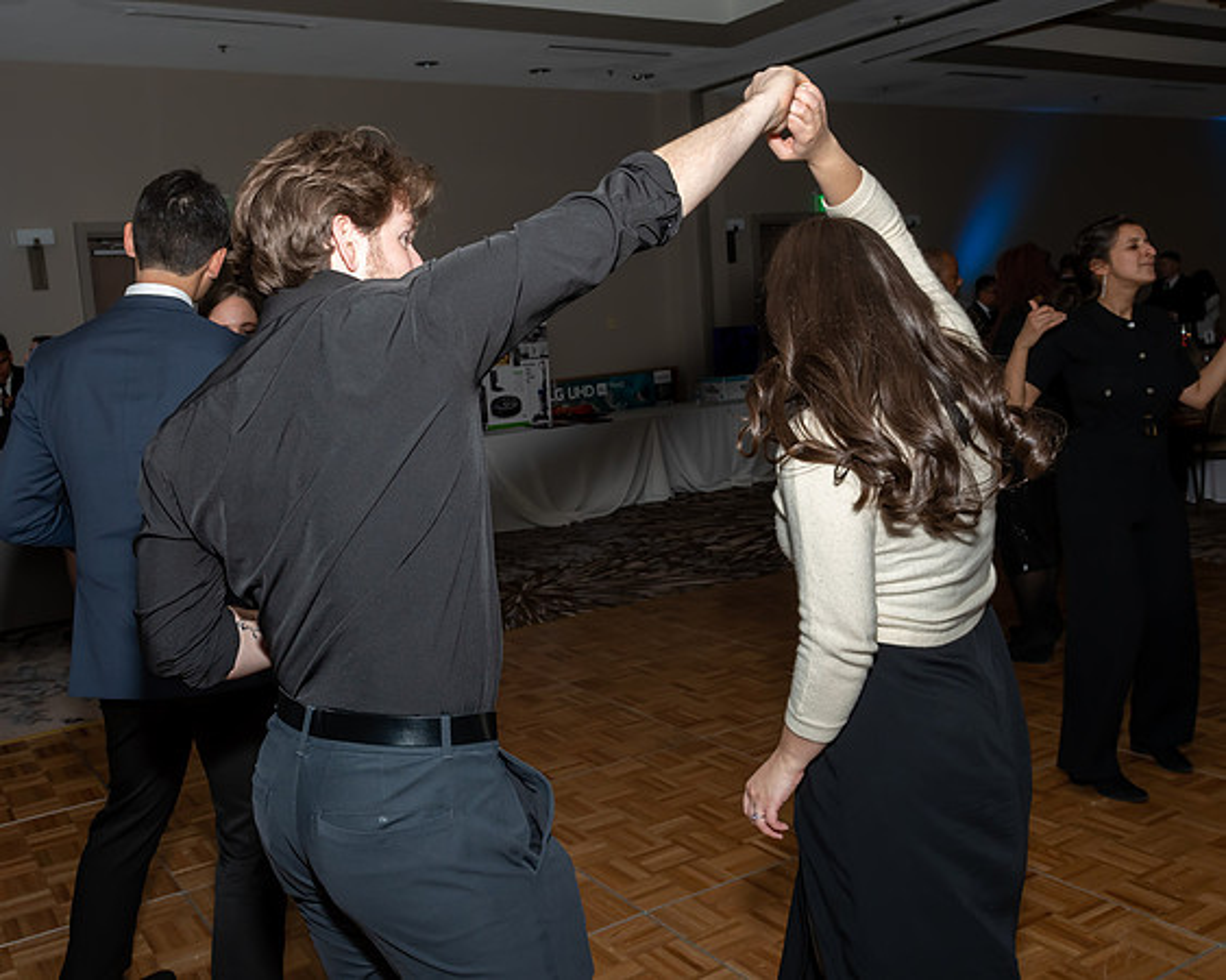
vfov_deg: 44.8
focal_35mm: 33
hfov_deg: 54.4
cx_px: 532
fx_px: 1188
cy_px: 452
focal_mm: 18
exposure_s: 1/250
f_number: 6.3
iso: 400
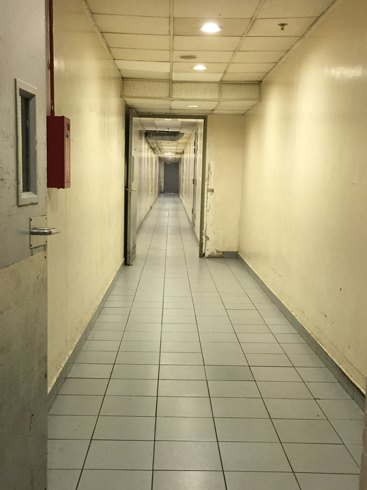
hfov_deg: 33.6
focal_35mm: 43
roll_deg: -1.4
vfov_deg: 43.7
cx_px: 173
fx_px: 608
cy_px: 282
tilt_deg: -9.6
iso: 125
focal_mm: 4.15
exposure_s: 1/17
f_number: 2.2
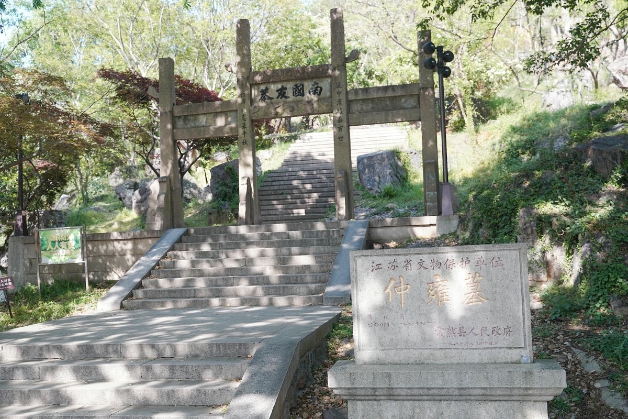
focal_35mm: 37
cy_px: 210
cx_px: 314
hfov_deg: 51.9
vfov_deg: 35.9
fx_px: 645
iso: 250
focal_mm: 37
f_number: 4
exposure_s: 1/160
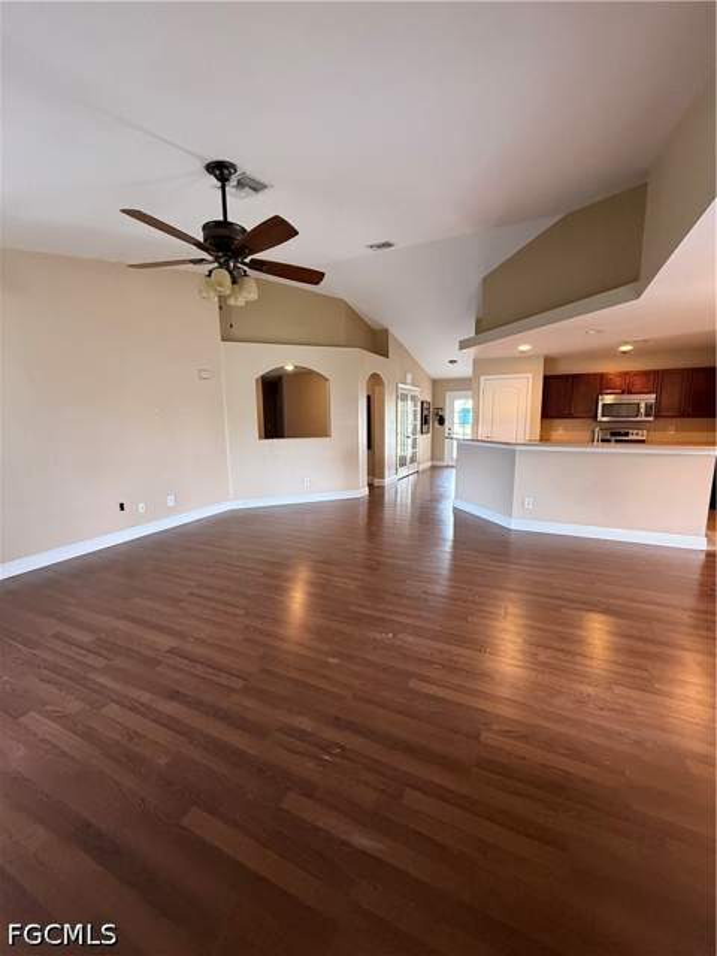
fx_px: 387
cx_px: 358
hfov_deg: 85.7
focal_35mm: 14
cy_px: 478
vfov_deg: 102.1
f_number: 2.2
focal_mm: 2.22
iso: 500
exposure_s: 1/60
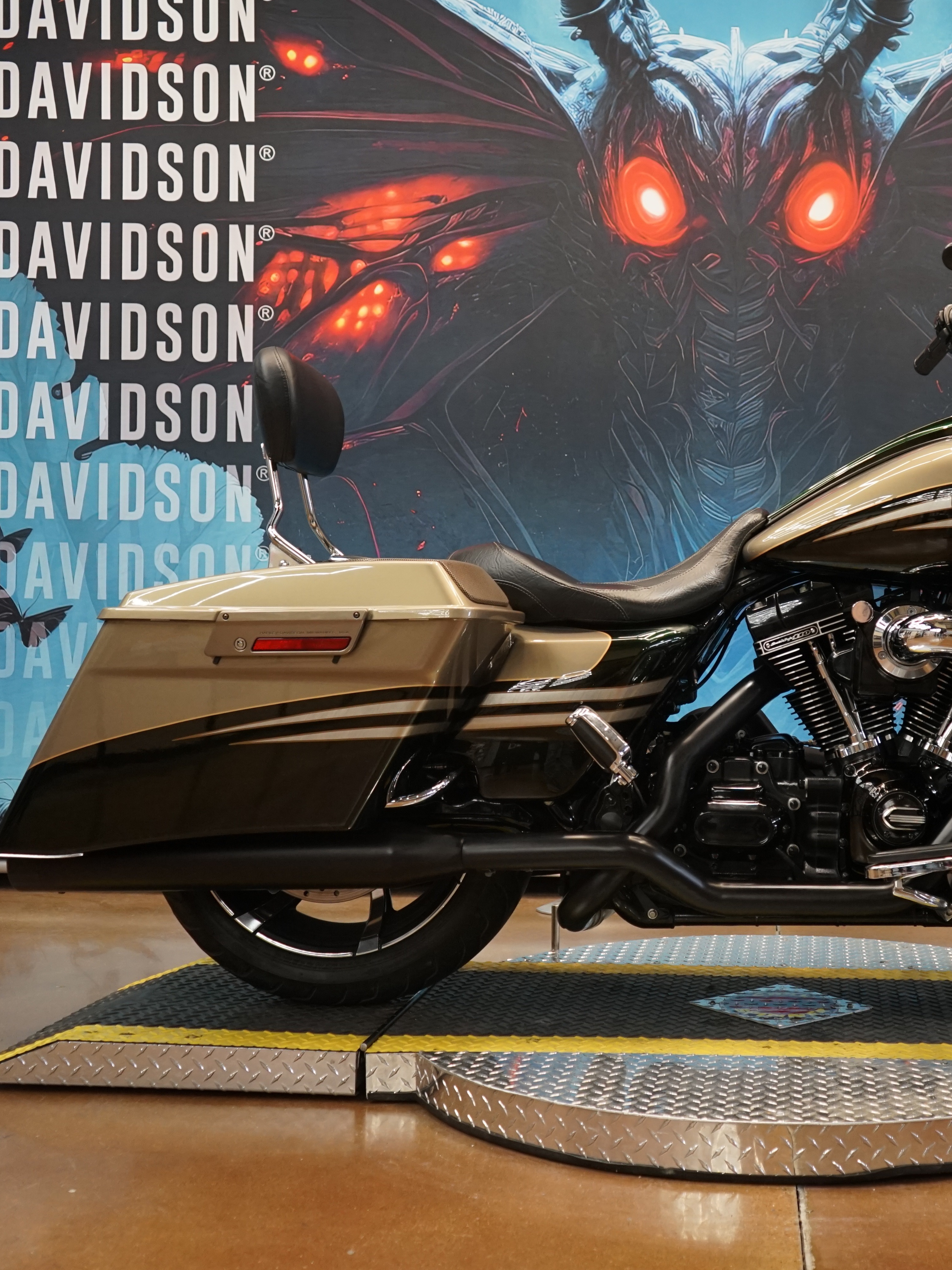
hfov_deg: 33.3
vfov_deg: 44.8
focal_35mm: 42
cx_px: 765
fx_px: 1540
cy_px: 634
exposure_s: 1/160
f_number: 4
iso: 1250
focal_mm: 29
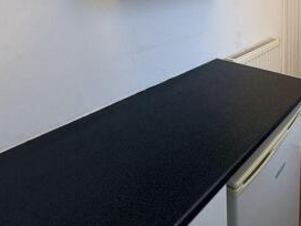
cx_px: 283
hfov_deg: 51.3
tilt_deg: -7.4
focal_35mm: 30
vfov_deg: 41.0
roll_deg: -0.3
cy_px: 2
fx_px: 261
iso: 100
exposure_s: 1/100
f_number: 2.2
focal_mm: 2.22
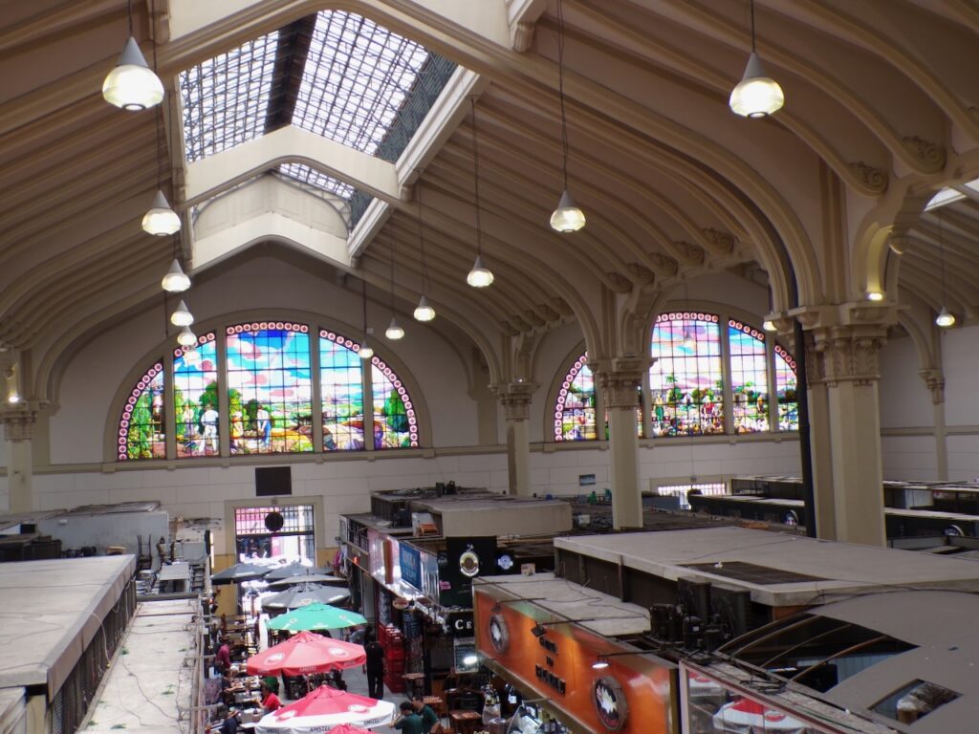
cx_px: 490
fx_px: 1188
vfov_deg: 34.3
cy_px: 367
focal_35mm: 42
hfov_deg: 44.8
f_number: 3.4
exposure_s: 1/75
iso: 100
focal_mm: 7.6
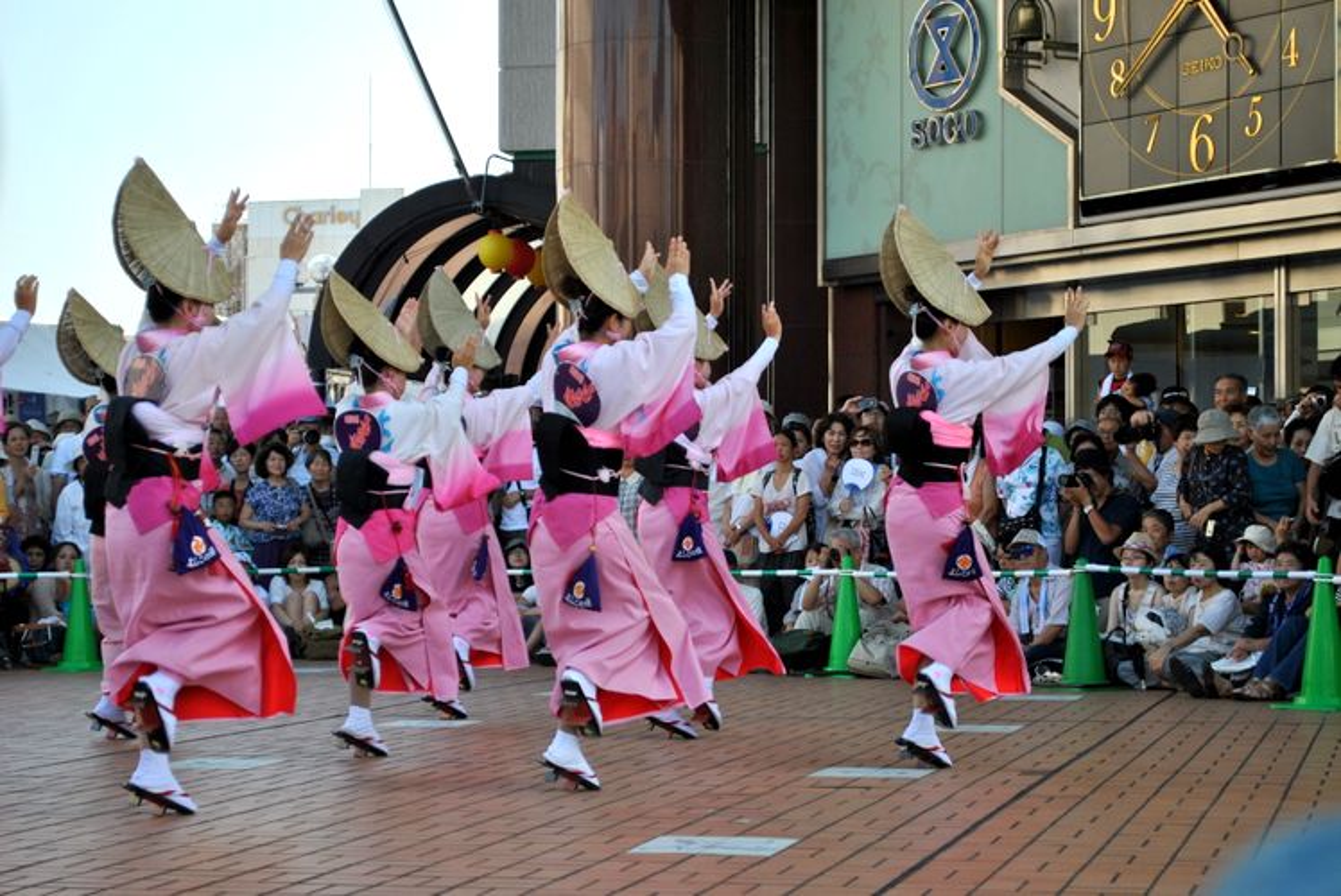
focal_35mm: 82
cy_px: 448
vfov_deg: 16.6
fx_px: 3075
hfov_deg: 24.6
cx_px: 670
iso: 100
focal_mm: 55
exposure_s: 1/200
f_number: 5.6
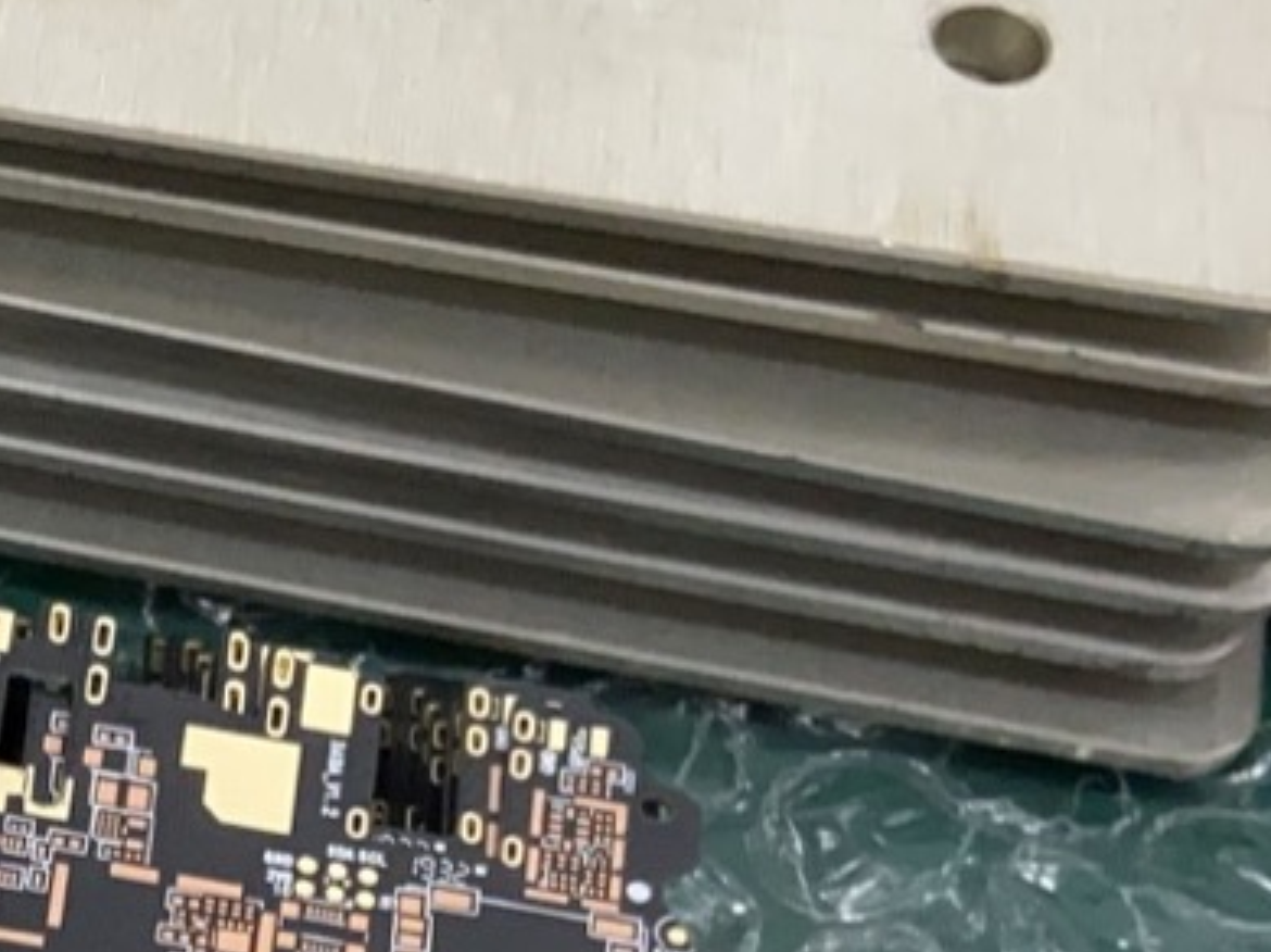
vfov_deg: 10.7
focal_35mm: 134
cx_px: -737
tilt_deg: -60.2
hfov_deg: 13.7
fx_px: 4917
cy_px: 1389
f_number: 1.8
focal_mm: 4.25
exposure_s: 1/100
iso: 160
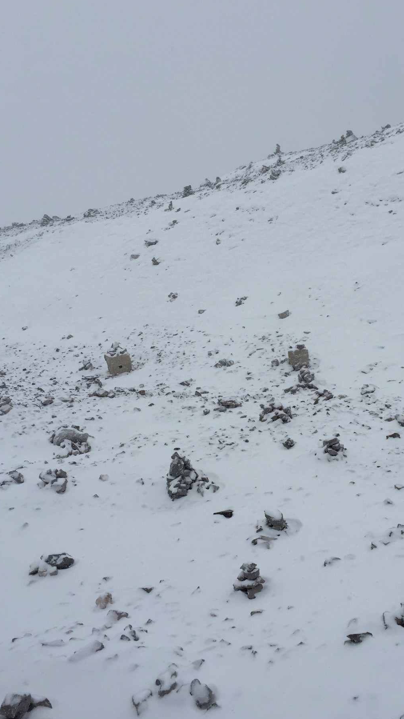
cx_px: 267
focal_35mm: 36
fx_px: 686
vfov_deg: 55.3
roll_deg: +1.4
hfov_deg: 32.6
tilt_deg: -29.7
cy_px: 371
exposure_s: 1/6623
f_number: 2.2
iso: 32
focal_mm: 4.15
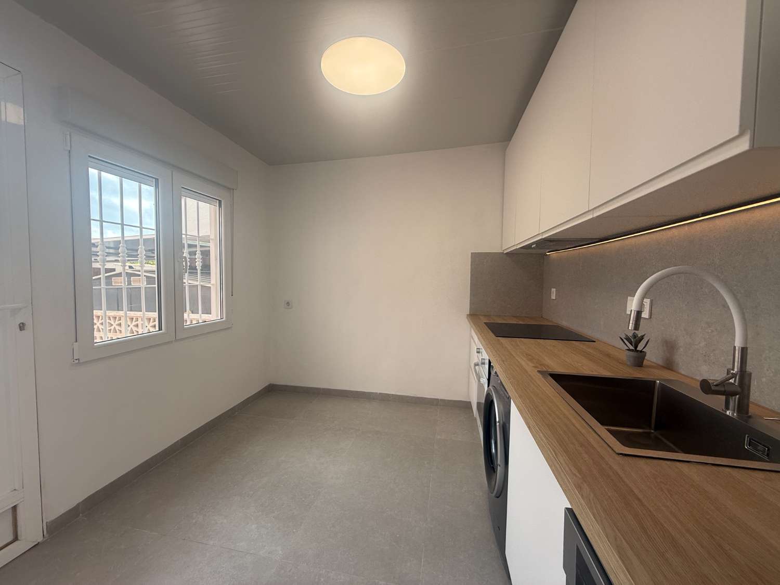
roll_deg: -0.9
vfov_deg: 85.7
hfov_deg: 102.1
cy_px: 292
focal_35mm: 14
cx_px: 390
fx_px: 315
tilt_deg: -3.0
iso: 50
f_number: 2.2
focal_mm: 2.22
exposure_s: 1/179
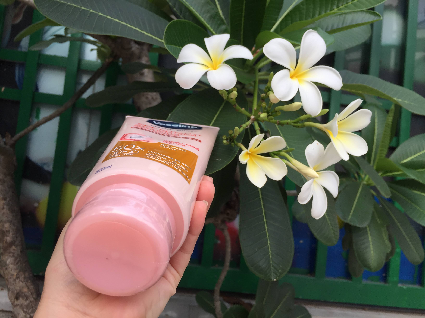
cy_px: 159
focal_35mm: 29
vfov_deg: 48.2
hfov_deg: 61.7
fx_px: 356
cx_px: 212
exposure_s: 1/297
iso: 32
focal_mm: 4.15
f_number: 2.2
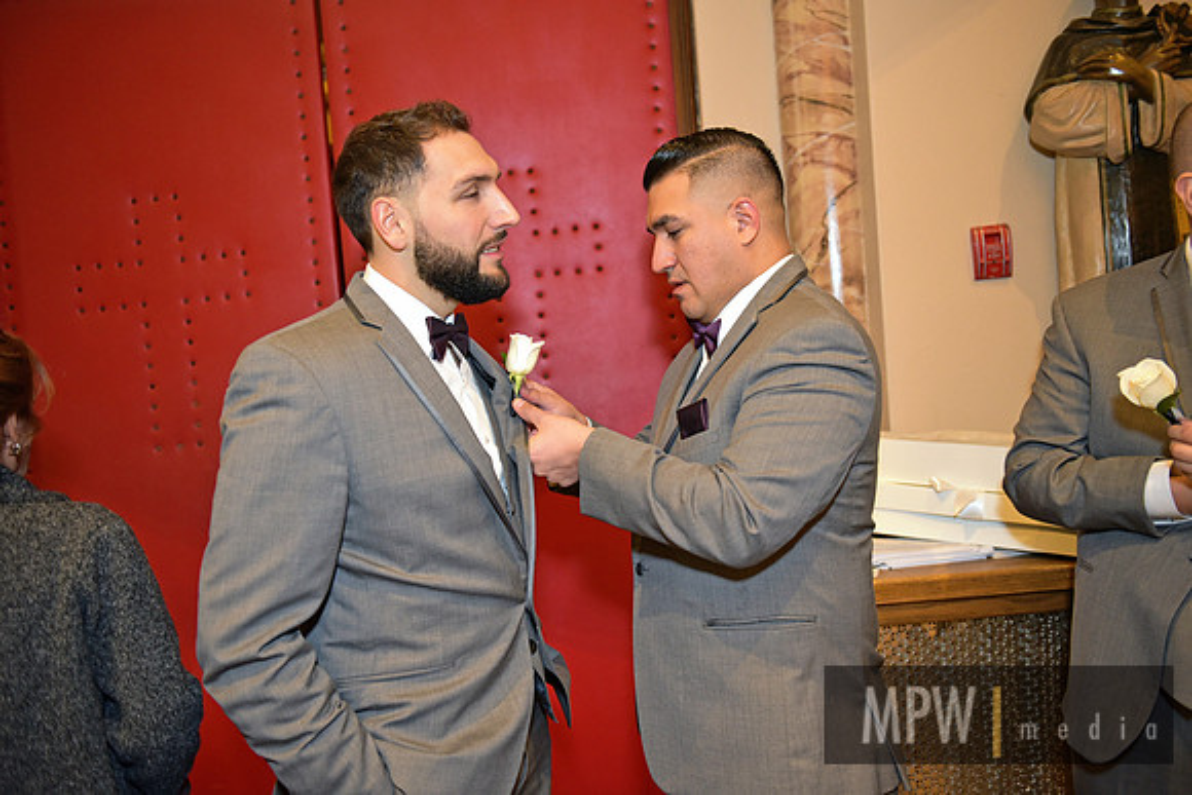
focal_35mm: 32
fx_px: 1060
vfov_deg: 41.1
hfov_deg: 58.7
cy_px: 398
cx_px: 596
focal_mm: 32
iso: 2000
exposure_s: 1/125
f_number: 2.8
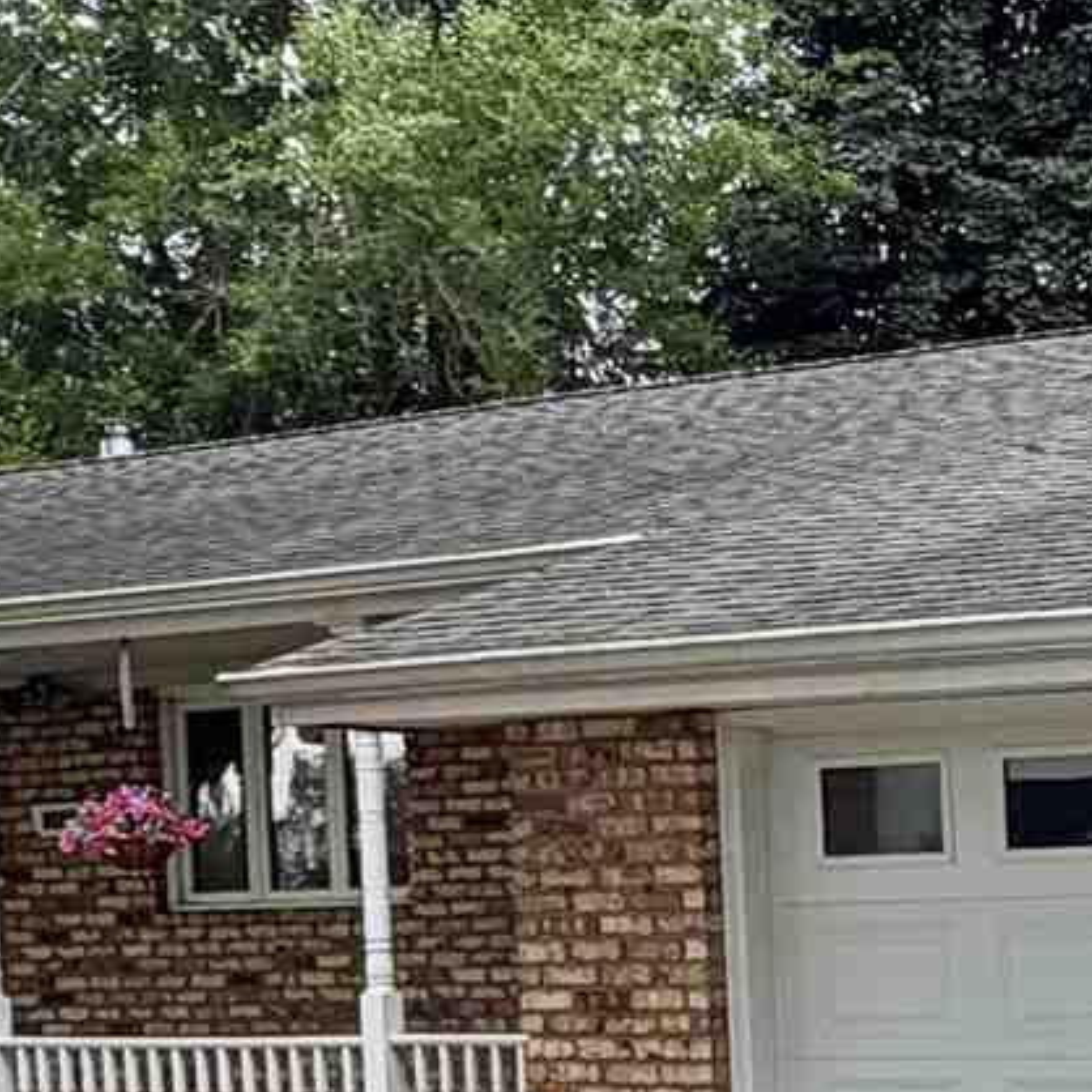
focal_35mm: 91
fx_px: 3248
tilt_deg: -4.6
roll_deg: +2.2
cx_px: 1317
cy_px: 1123
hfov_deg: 18.1
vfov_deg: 18.5
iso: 40
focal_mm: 2.22
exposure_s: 1/186
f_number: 2.2
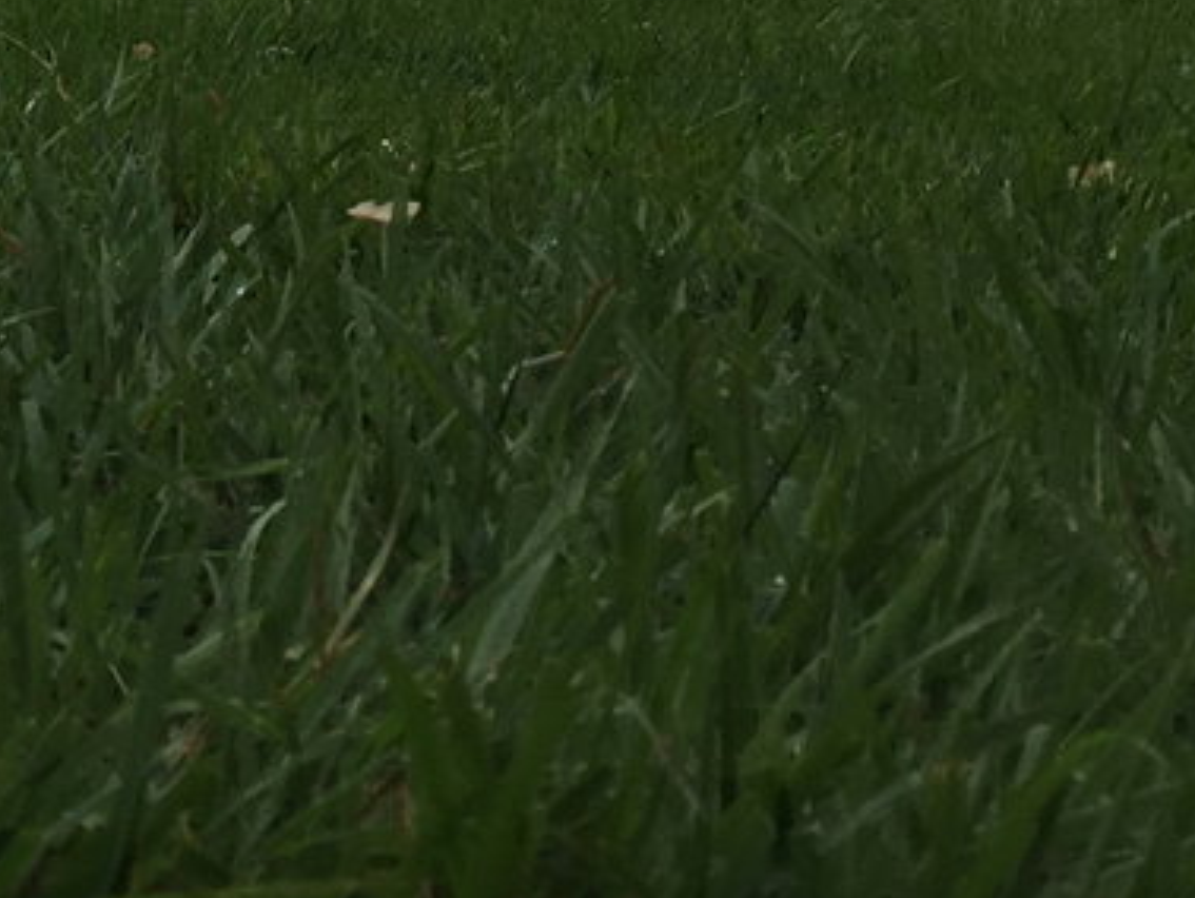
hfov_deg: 20.2
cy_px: -424
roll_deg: -2.1
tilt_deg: +3.7
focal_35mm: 92
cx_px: -145
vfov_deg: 15.0
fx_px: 3178
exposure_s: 1/1412
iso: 32
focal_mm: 4.15
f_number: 2.2
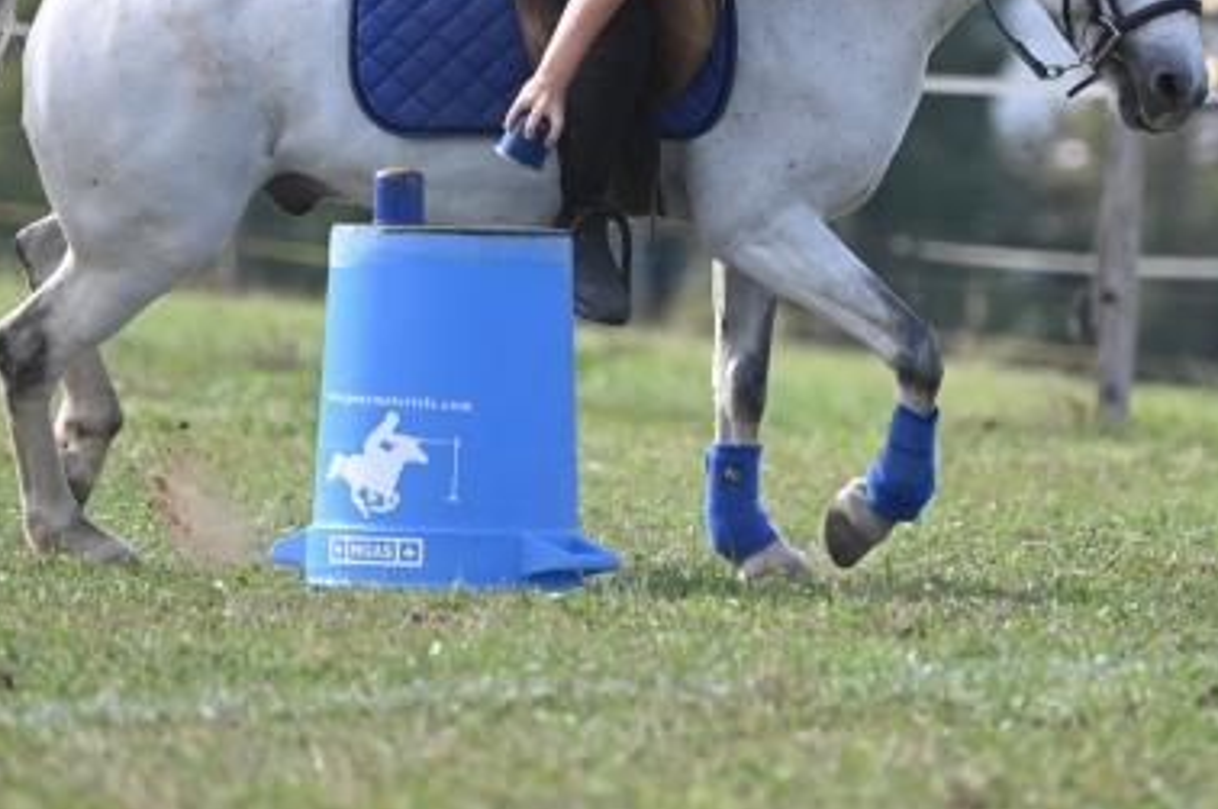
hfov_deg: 3.0
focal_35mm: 677
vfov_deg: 2.0
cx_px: 738
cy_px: 42
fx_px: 22875
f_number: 5.3
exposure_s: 1/1250
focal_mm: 320
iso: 720
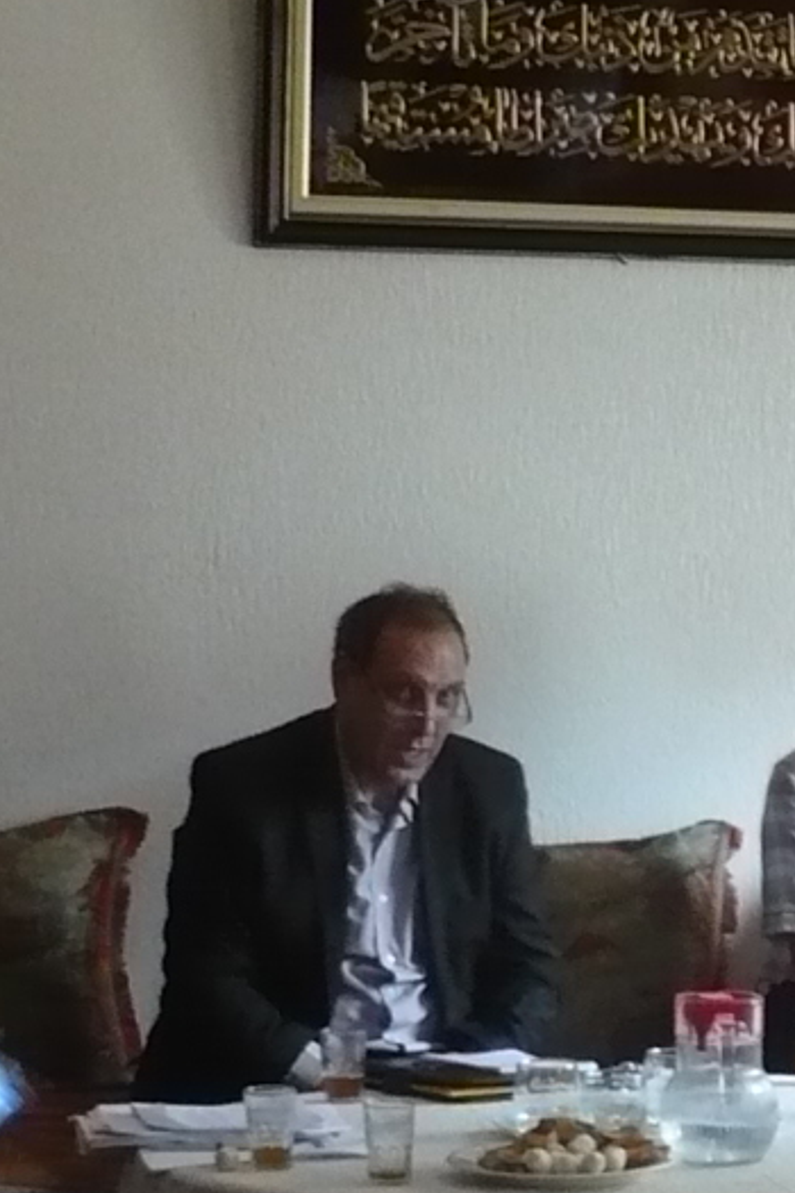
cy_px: 1118
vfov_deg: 14.3
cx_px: 1567
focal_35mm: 142
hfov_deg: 9.1
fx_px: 4703
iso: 250
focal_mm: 5.8
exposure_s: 1/8
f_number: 2.8
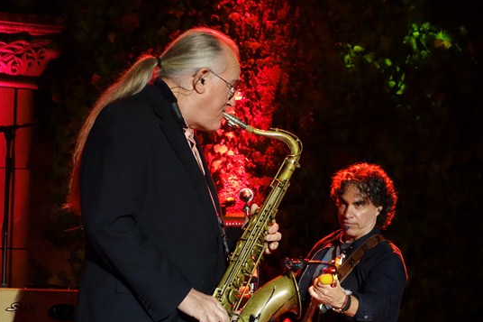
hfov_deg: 18.6
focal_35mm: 110
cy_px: 176
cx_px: 260
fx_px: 1475
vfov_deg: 12.4
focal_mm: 37.1
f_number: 4.9
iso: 2500
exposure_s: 1/100
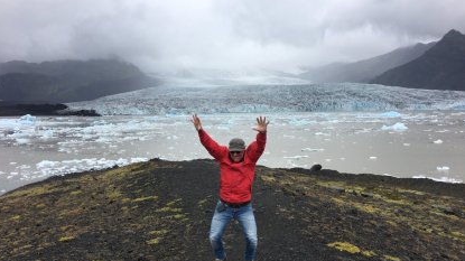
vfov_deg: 36.4
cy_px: 167
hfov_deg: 61.0
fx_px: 394
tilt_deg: -8.3
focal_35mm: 32
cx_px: 232
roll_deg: +0.3
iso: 25
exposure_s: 1/657
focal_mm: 4.15
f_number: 2.2
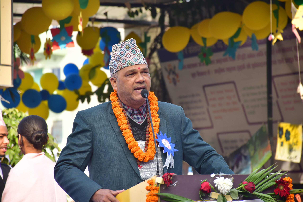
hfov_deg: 9.8
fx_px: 1767
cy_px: 101
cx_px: 152
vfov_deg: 6.5
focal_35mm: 210
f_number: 5.6
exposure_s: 1/500
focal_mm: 140
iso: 500
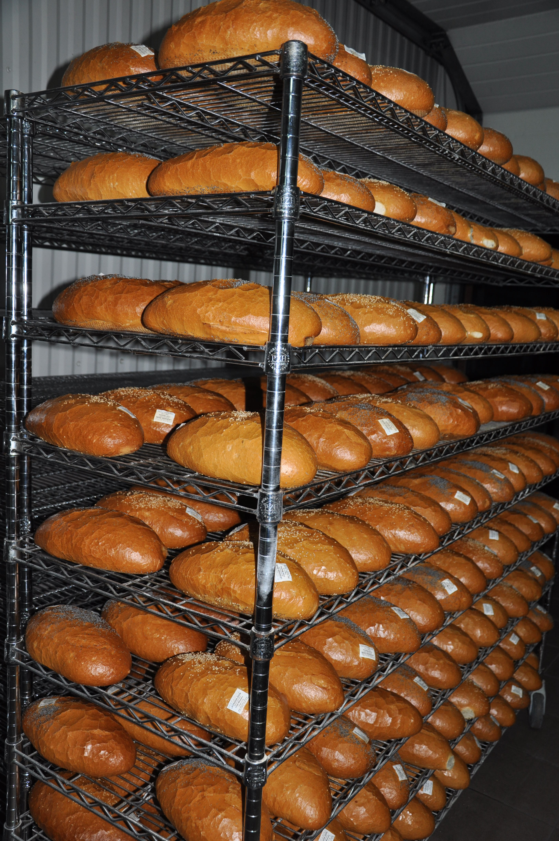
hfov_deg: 39.9
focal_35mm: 33
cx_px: 280
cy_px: 420
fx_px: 771
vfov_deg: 57.3
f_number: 3.8
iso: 320
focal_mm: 22
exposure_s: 1/60
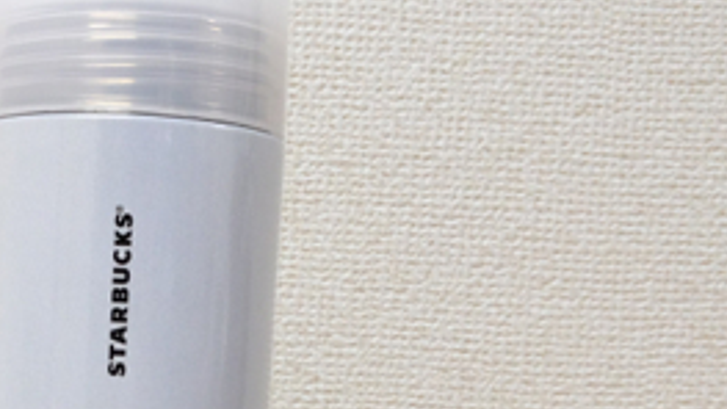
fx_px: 1619
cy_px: 457
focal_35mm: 84
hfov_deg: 24.7
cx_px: 108
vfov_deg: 14.1
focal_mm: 4.28
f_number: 2.4
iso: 80
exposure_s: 1/20
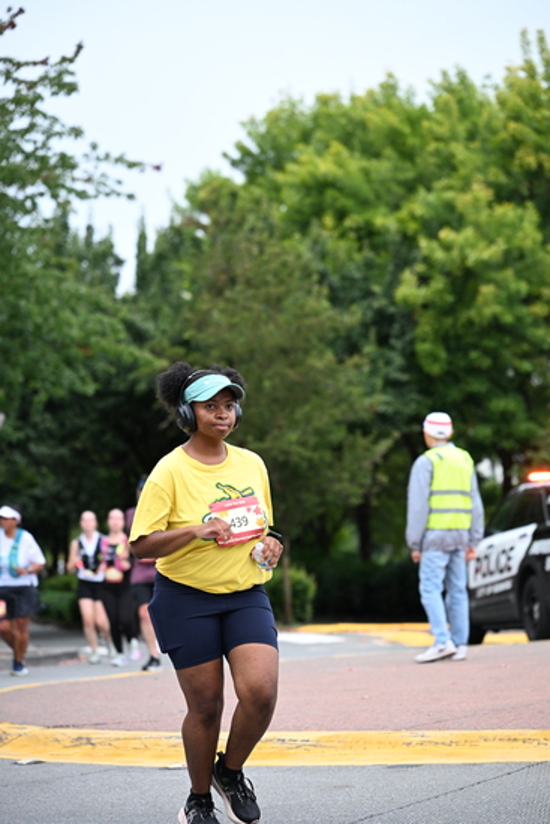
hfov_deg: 11.4
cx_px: 275
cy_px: 412
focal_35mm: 120
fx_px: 2748
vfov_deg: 17.1
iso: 1600
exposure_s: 1/640
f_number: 4
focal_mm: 120
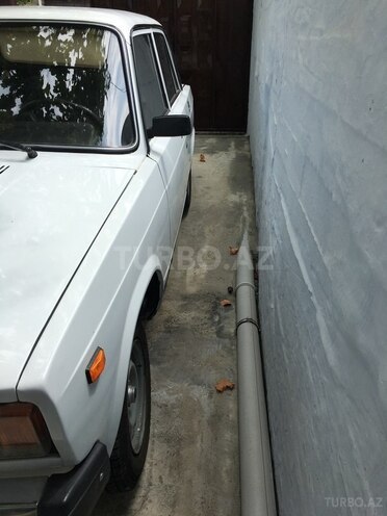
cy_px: 258
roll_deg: +1.1
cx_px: 194
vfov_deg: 61.7
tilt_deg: -26.1
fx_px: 432
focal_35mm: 29
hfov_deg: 48.2
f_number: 2.2
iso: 25
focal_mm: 4.15
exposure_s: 1/962
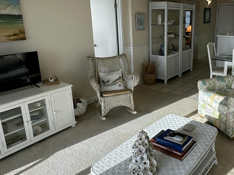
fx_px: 210
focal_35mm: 31
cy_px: 75
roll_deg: -0.8
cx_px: 164
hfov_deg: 56.5
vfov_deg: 45.3
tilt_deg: -15.5
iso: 40
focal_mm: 2.22
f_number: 2.2
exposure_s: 1/209
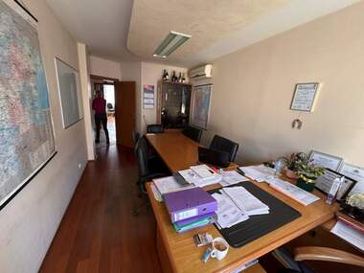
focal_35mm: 14
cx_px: 182
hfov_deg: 102.1
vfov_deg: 85.7
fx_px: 147
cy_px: 136
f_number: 2.2
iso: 320
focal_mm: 2.22
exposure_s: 1/75
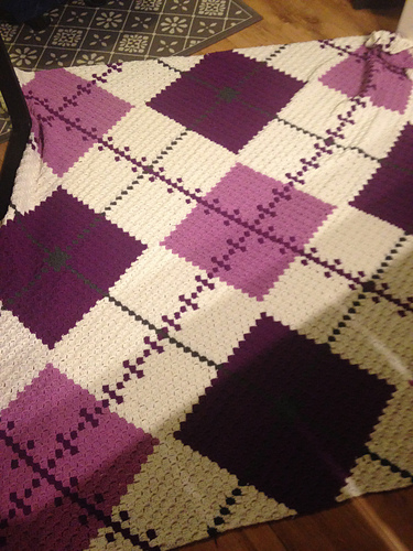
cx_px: 206
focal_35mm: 33
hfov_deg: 42.9
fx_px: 525
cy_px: 276
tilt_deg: -59.8
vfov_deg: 55.4
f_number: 2.4
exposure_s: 1/15
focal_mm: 4.12
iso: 320
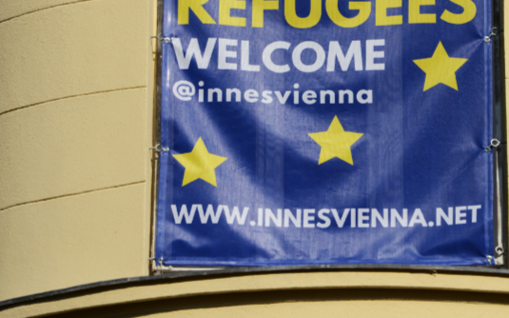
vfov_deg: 5.1
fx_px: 3564
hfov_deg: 8.2
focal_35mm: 257
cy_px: 38
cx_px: 311
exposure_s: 1/1000
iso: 250
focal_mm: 135
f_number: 8
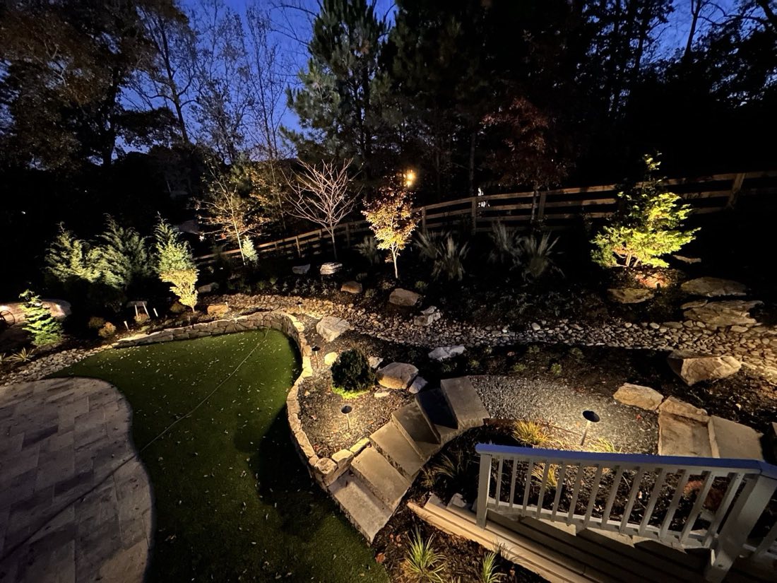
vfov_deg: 85.7
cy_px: 292
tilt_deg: -22.1
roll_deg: +3.3
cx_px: 388
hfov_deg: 102.1
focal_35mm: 14
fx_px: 314
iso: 2000
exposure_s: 1/4
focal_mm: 2.22
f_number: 2.2
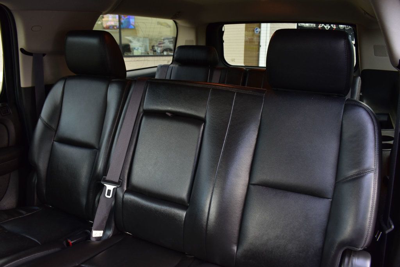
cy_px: 134
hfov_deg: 61.9
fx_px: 333
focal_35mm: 30
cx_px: 200
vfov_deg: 43.6
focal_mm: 20
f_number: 6.3
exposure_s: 1/15
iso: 400
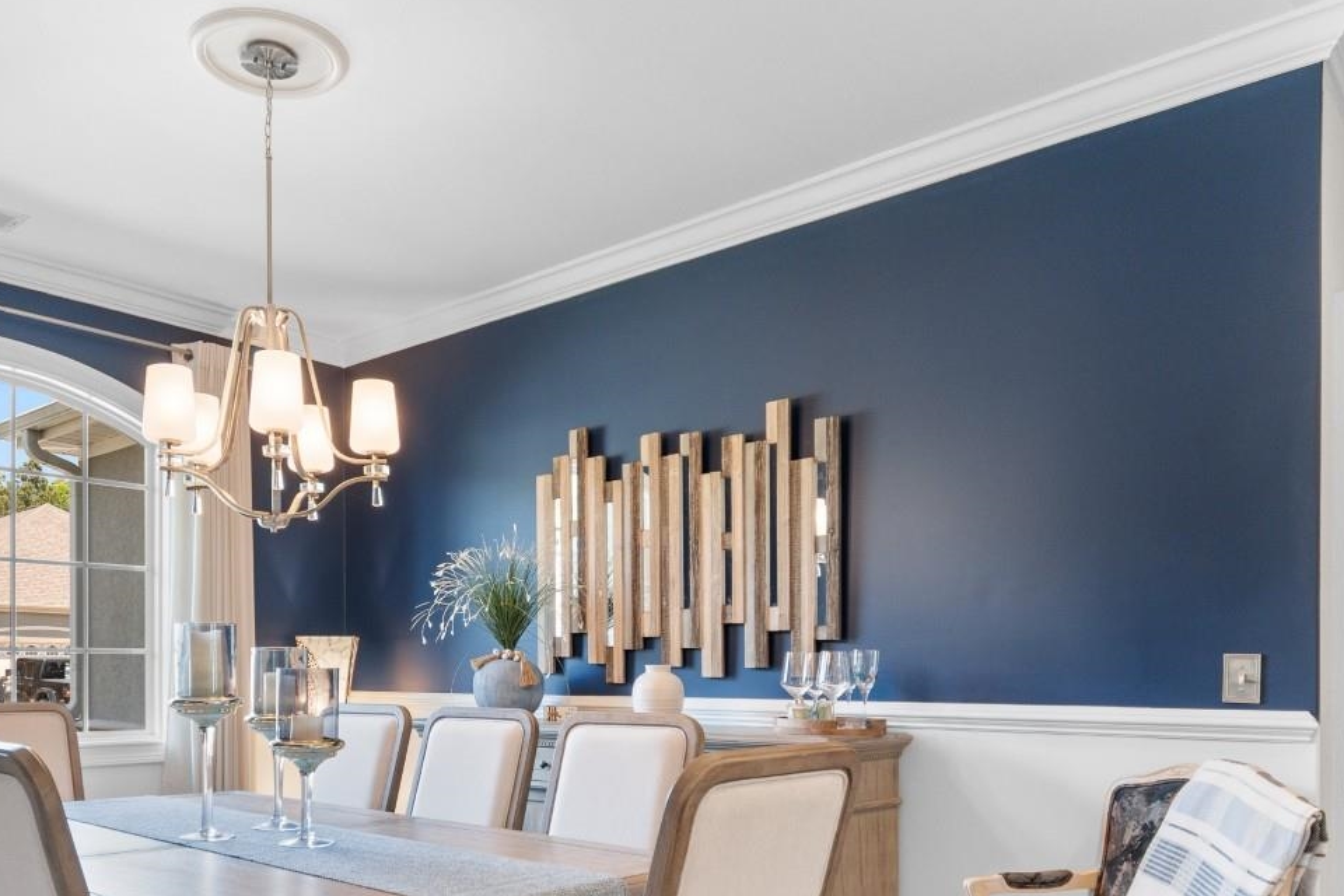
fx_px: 1008
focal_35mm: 27
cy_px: 668
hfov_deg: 66.7
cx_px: 533
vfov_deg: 46.3
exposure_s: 1.6
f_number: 4.8
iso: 100
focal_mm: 11
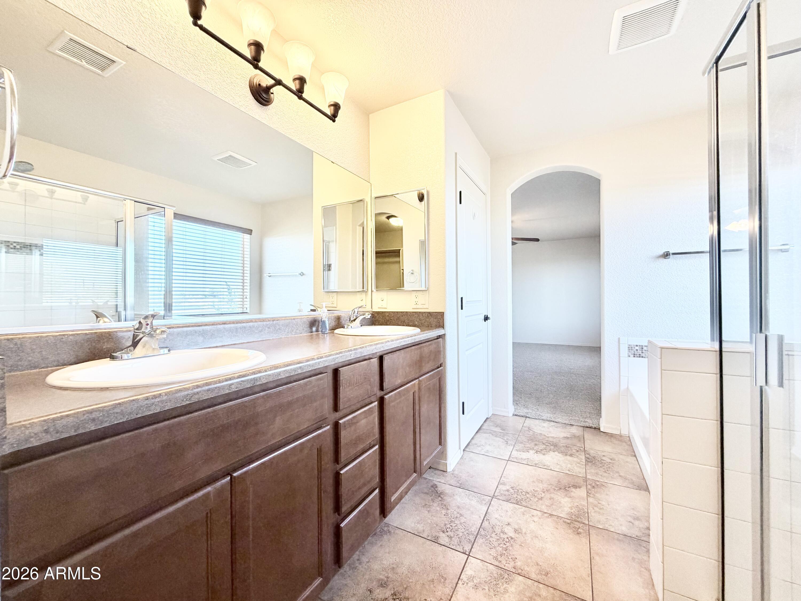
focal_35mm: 14
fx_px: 324
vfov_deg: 85.7
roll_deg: +0.4
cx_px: 400
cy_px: 300
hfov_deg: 102.1
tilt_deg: +0.9
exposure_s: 1/120
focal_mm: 2.22
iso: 160
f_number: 2.2
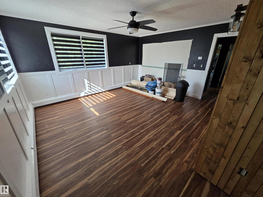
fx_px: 99
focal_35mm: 13
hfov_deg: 106.2
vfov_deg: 89.9
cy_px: 98
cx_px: 132
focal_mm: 2.2
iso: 160
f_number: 1.9
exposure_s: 1/120
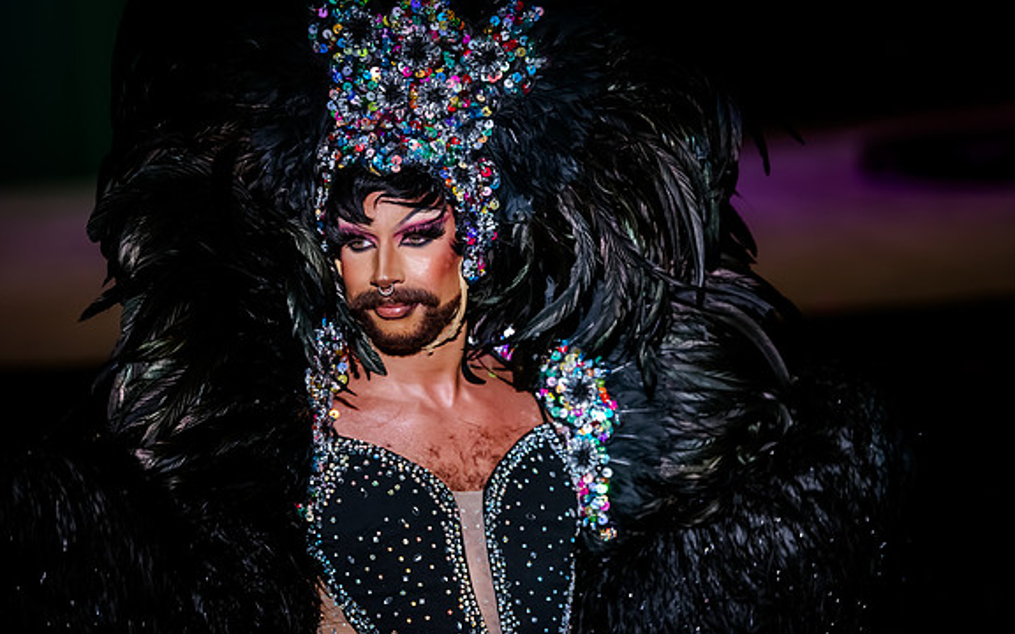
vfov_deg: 8.5
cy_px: 306
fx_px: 4260
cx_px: 509
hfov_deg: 13.6
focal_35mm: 154
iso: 2000
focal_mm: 150
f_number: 3.5
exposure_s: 1/500
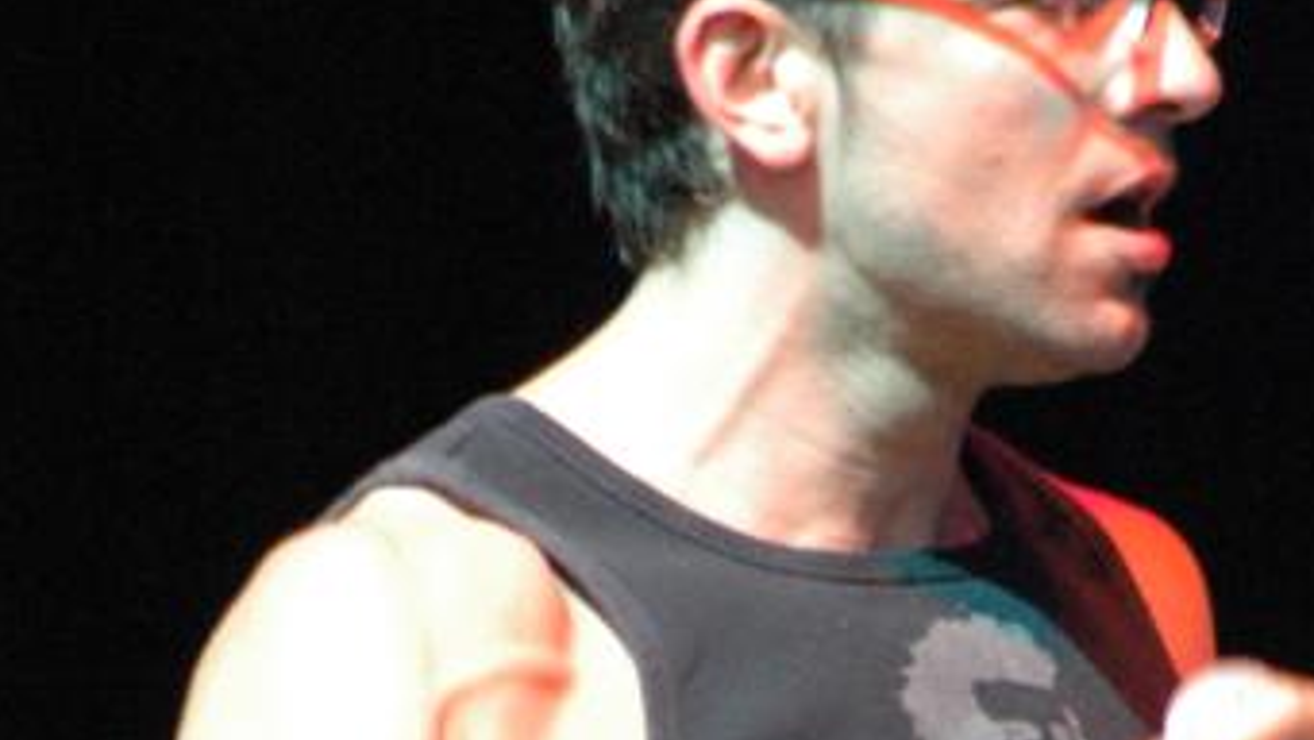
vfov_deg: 0.9
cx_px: 802
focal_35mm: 1413
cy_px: 1091
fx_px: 49243
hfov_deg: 1.5
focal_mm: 300
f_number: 5.6
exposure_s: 1/100
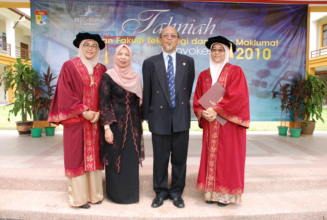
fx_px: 273
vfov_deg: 43.8
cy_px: 110
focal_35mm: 30
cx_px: 164
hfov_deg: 61.8
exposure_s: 1/100
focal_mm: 20
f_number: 5
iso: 200
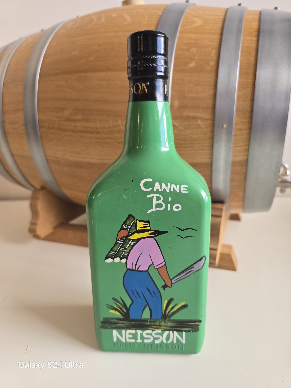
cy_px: 194
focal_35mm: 23
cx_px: 146
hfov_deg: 58.9
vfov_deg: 73.9
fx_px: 258
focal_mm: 6.3
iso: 200
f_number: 1.7
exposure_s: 1/100
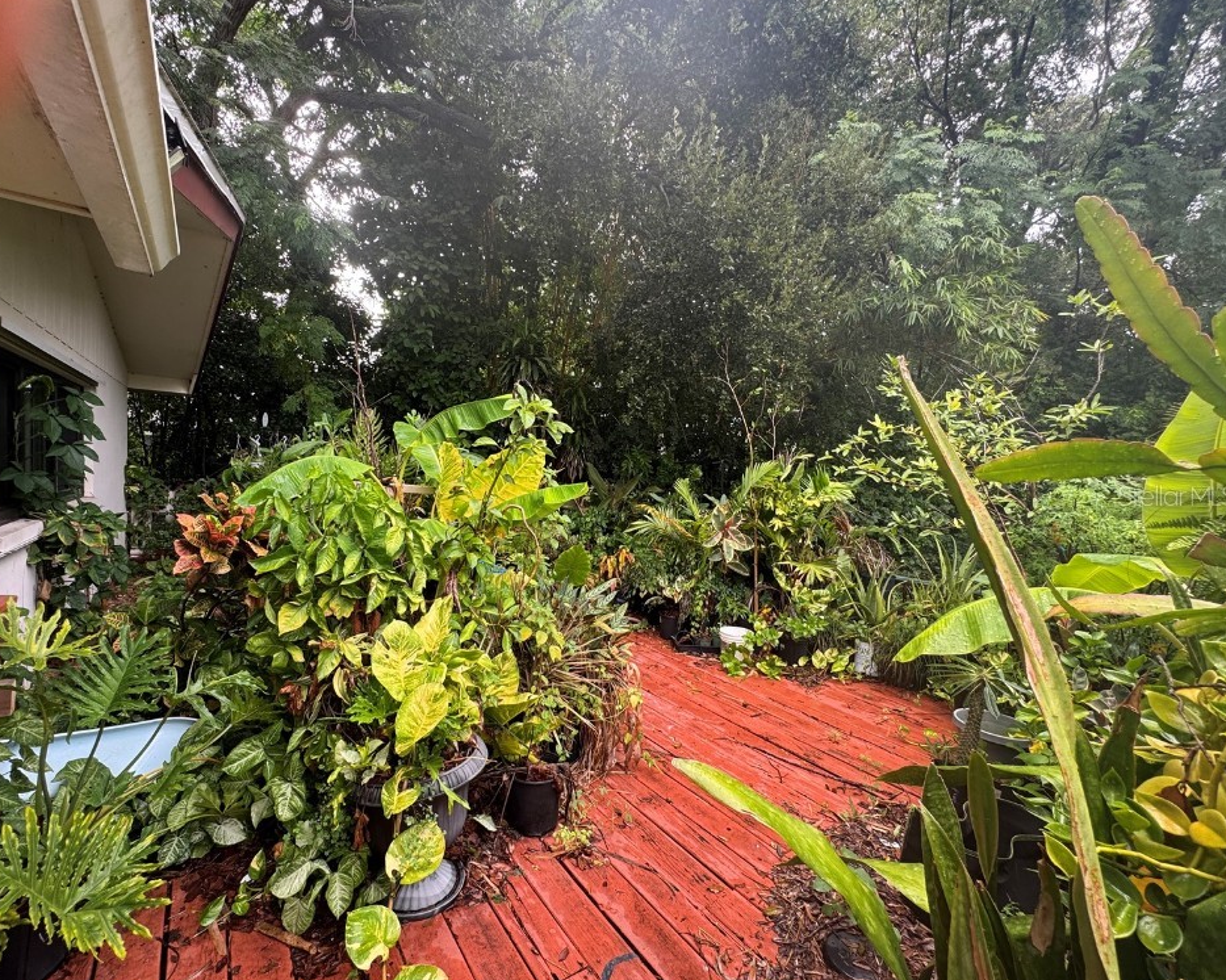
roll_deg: -2.1
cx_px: 569
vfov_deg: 84.0
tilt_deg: -3.4
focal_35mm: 15
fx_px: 544
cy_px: 495
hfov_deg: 96.6
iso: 40
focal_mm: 2.22
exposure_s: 1/99
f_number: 2.2
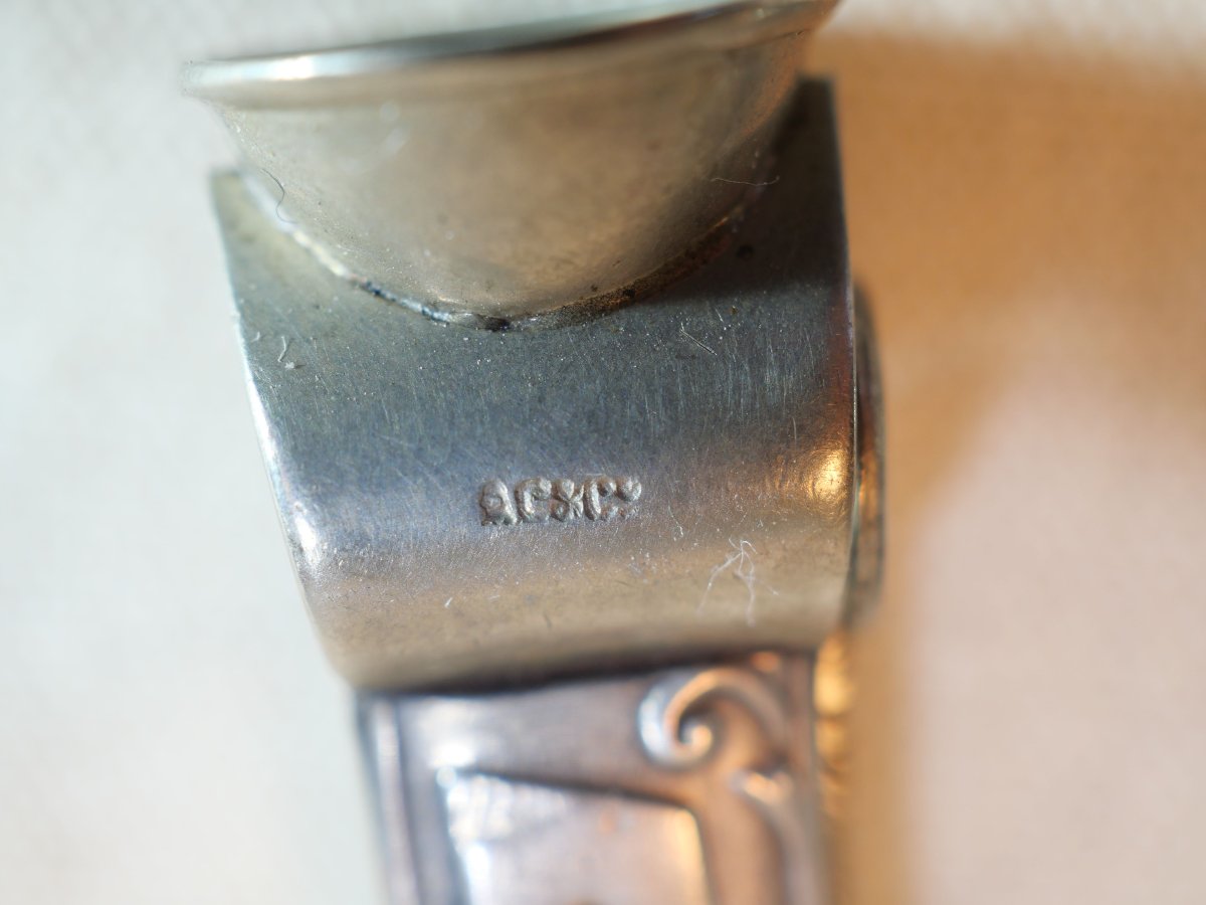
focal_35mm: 60
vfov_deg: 24.4
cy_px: 452
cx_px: 603
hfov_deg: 32.2
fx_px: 2090
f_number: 3.5
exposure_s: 1/80
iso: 200
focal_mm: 30
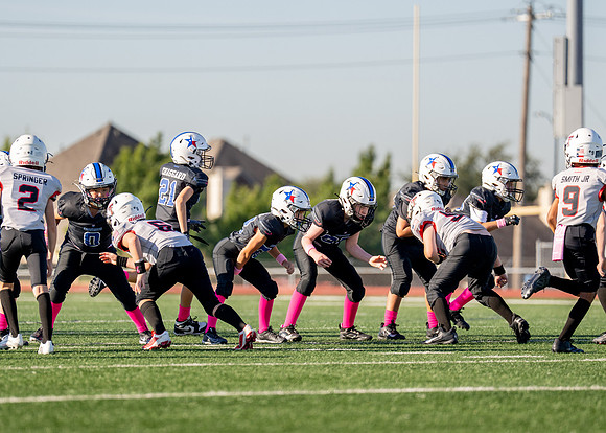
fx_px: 4943
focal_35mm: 287
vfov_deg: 5.0
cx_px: 278
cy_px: 242
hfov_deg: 7.0
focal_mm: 200
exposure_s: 1/3200
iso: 250
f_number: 2.8
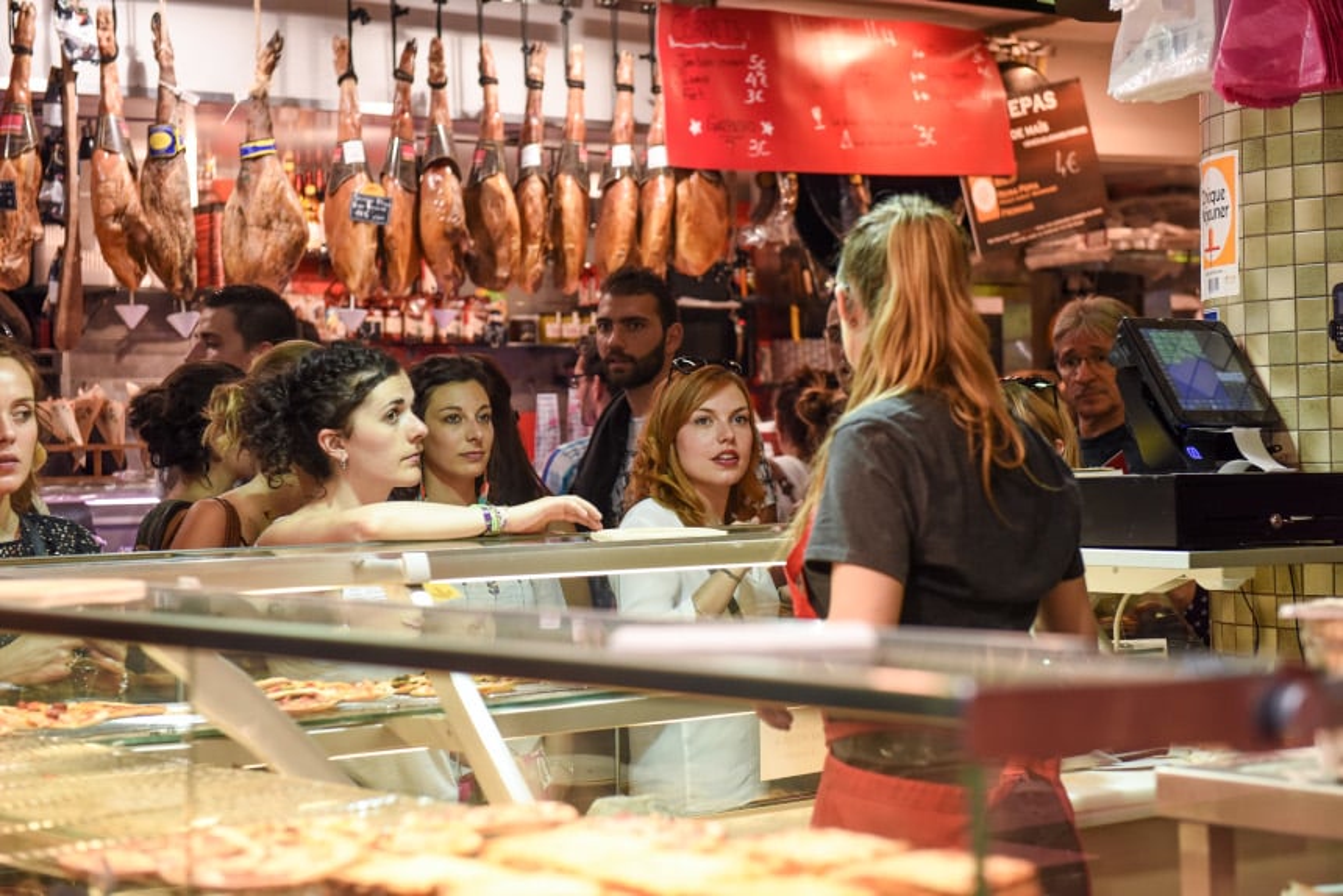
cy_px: 448
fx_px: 2612
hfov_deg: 28.8
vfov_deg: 19.5
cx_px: 672
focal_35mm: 70
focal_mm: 70
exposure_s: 1/250
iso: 1600
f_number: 4
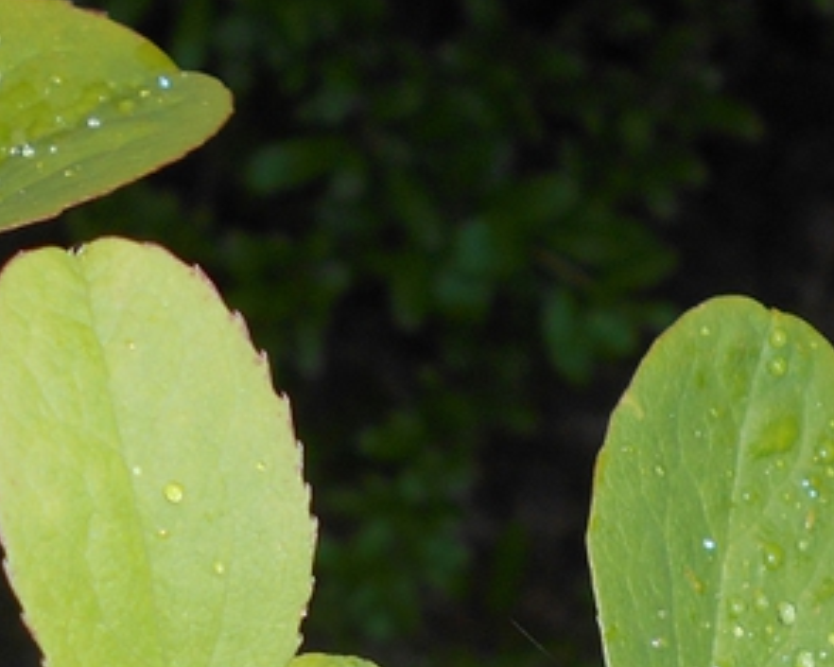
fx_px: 2517
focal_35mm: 102
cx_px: 621
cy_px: 962
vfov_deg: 14.2
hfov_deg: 18.7
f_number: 8.5
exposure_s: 1/100
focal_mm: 5.1
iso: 80
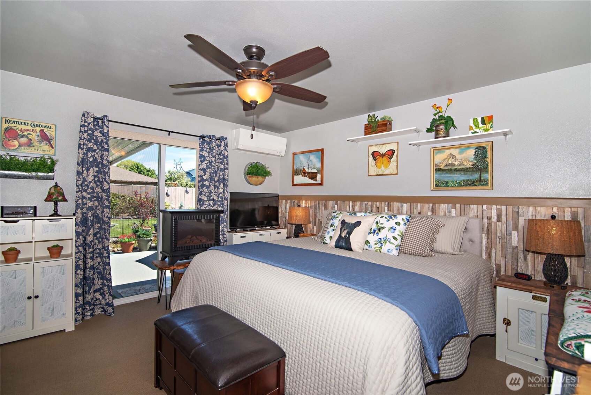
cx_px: 296
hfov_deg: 96.7
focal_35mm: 16
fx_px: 263
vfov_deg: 73.8
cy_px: 198
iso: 200
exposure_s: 1/160
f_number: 6.3
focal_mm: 16
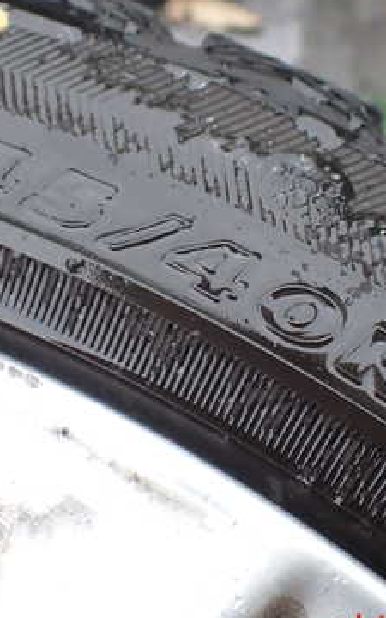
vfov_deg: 38.1
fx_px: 892
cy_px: 266
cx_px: 228
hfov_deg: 24.4
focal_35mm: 53
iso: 100
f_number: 2.3
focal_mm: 5.4
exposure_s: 1/160
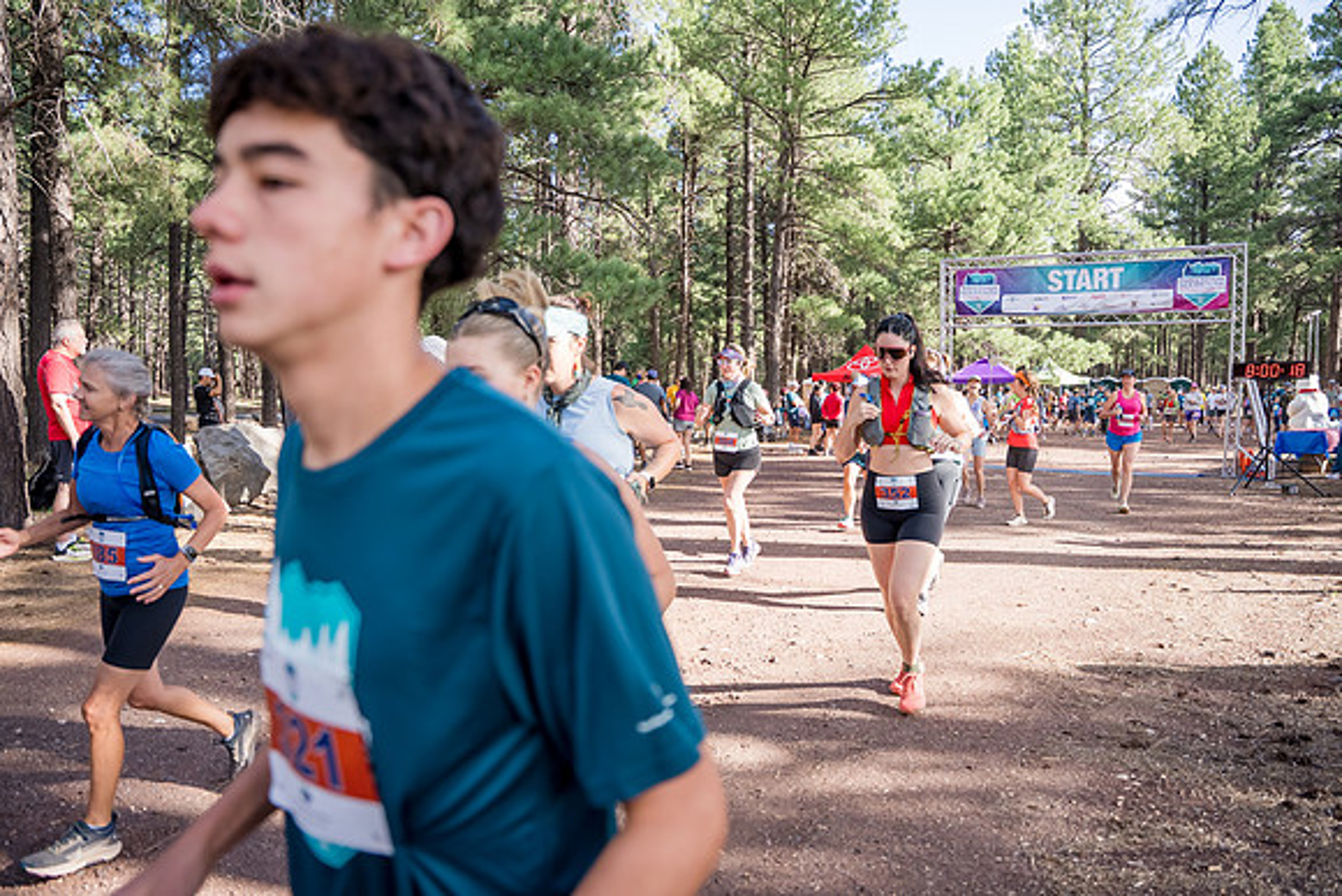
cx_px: 671
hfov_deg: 73.7
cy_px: 448
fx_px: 895
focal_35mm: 24
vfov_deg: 53.2
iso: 500
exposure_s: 1/1250
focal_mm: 24
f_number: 3.2
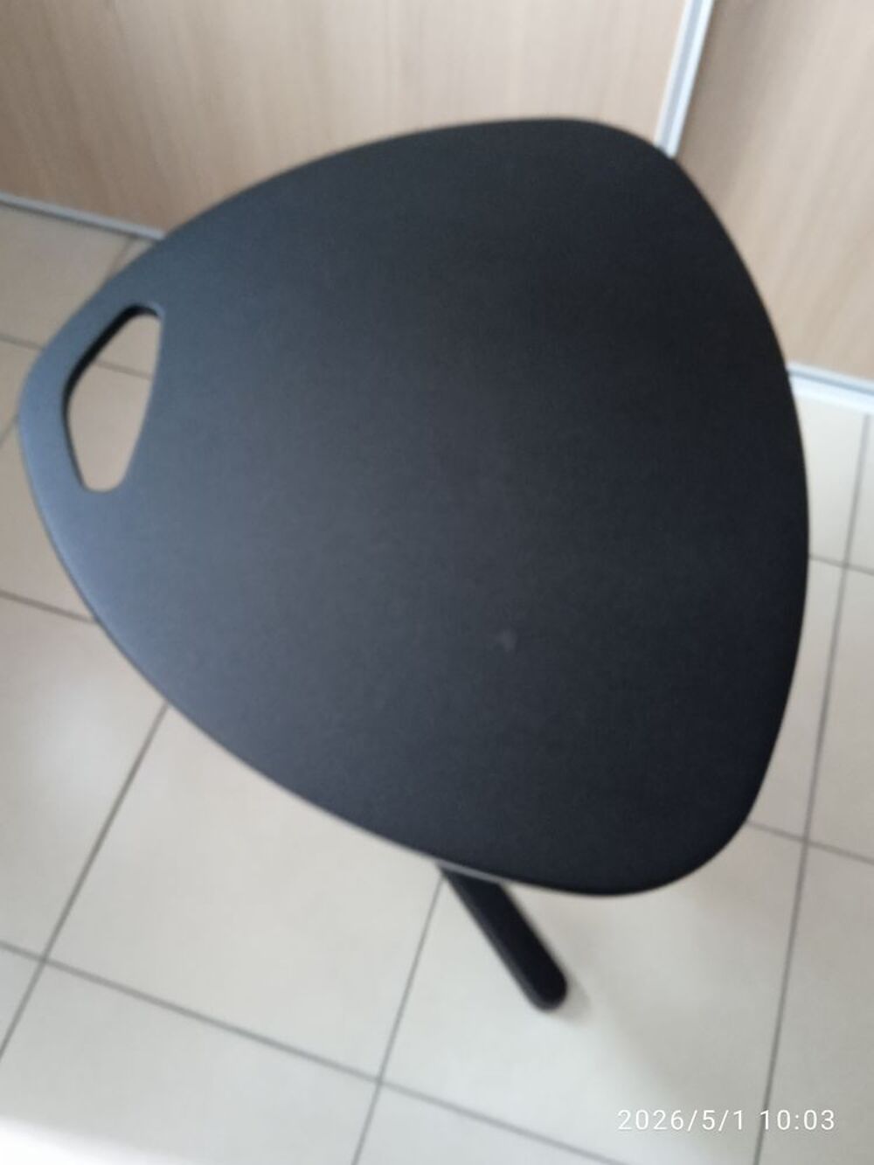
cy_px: 582
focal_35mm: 28
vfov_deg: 63.4
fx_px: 942
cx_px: 437
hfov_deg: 49.8
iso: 1269
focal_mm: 3.43
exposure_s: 1/14.3
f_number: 2.2
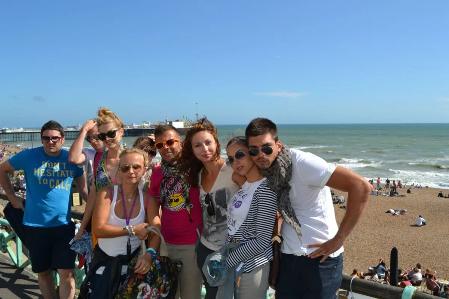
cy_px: 150
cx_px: 224
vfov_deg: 36.9
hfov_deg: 53.1
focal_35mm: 36
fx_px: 449
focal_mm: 24
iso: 100
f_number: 9
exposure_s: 1/200
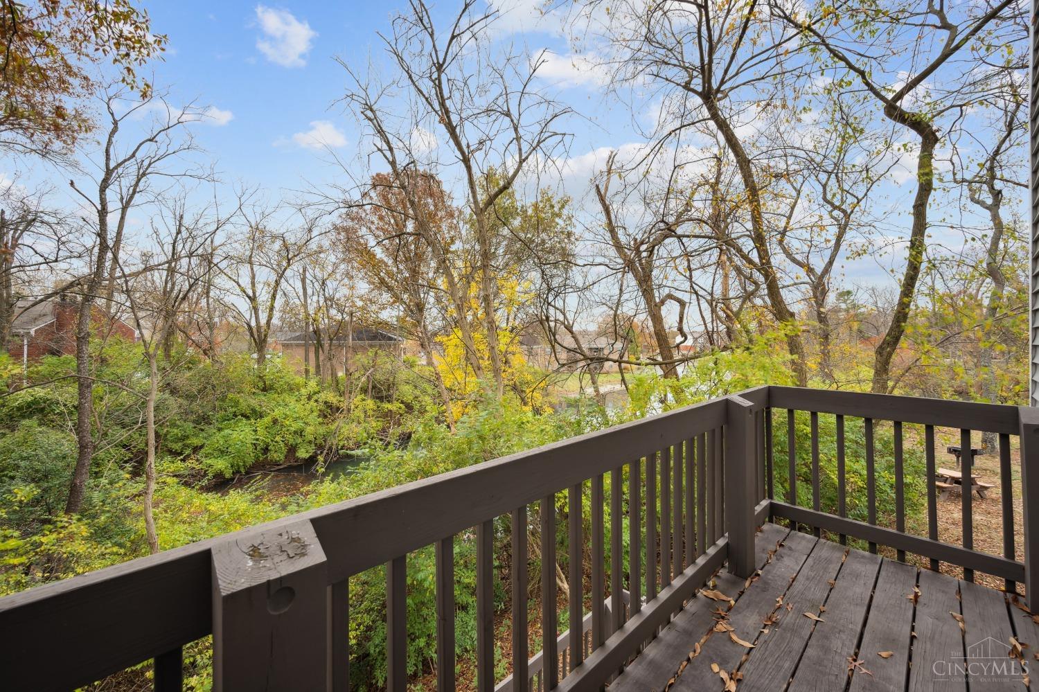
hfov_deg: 104.3
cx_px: 520
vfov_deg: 81.2
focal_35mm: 14
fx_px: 404
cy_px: 346
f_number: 8
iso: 100
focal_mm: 14
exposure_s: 1/6
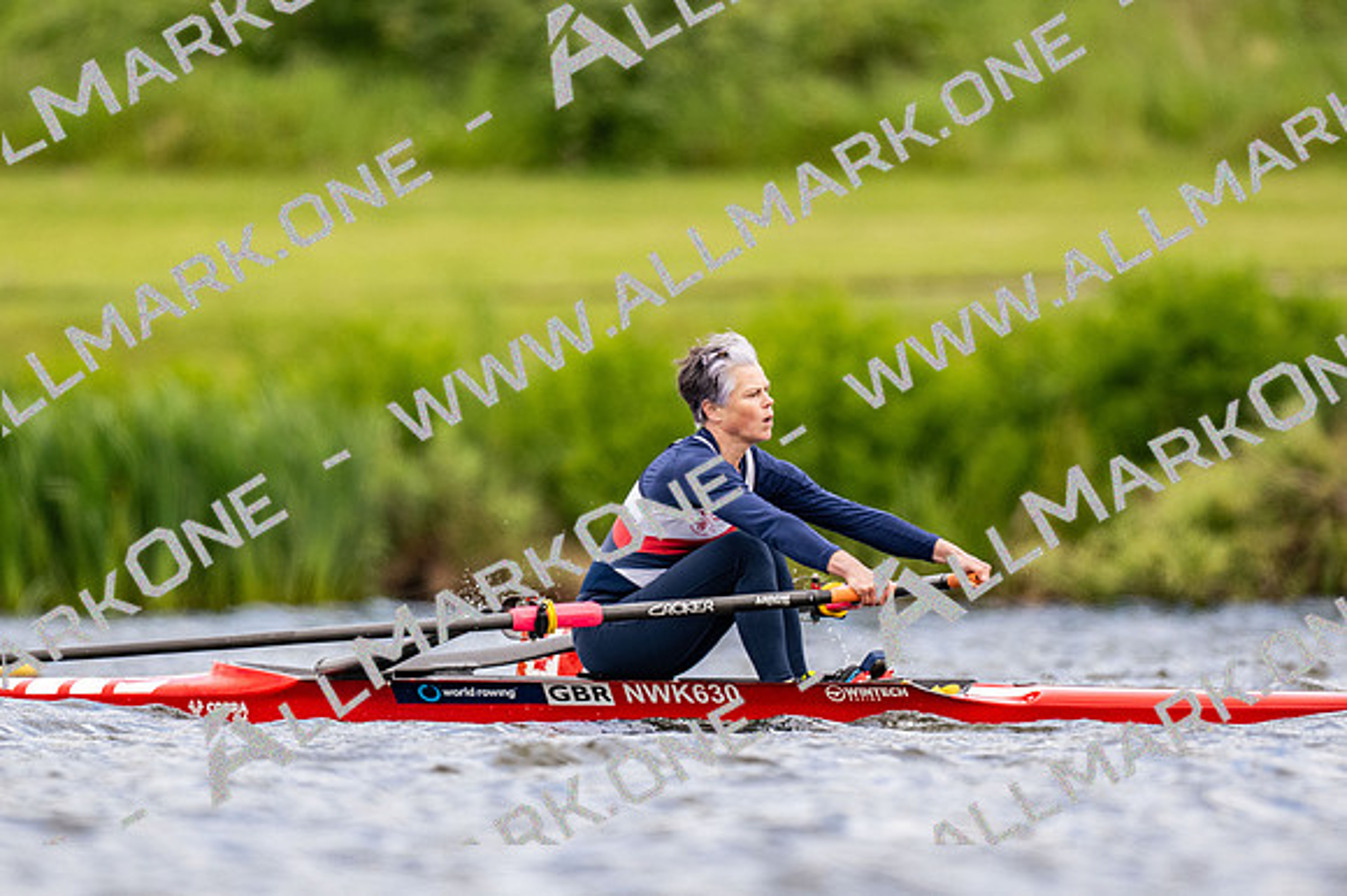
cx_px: 674
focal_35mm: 900
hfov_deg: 2.3
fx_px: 33655
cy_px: 448
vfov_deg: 1.5
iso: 800
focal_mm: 600
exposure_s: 1/2500
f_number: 4
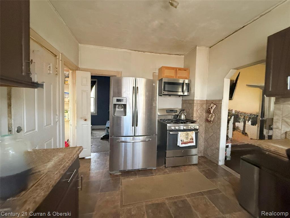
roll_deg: -1.0
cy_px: 109
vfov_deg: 85.7
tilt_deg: -0.1
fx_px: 117
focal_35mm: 14
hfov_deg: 102.1
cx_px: 145
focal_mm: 2.22
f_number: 2.2
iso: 640
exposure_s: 1/59
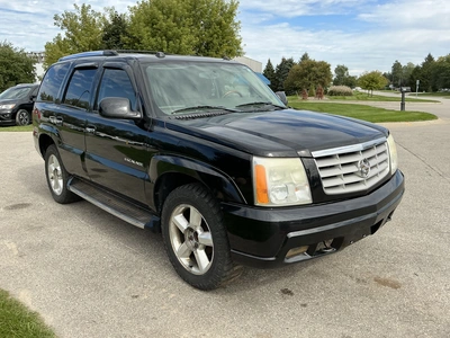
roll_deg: -1.4
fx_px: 364
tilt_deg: -12.1
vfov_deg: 49.7
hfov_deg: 63.4
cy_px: 169
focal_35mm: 28
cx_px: 225
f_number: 1.8
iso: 25
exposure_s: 1/1342
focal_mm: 3
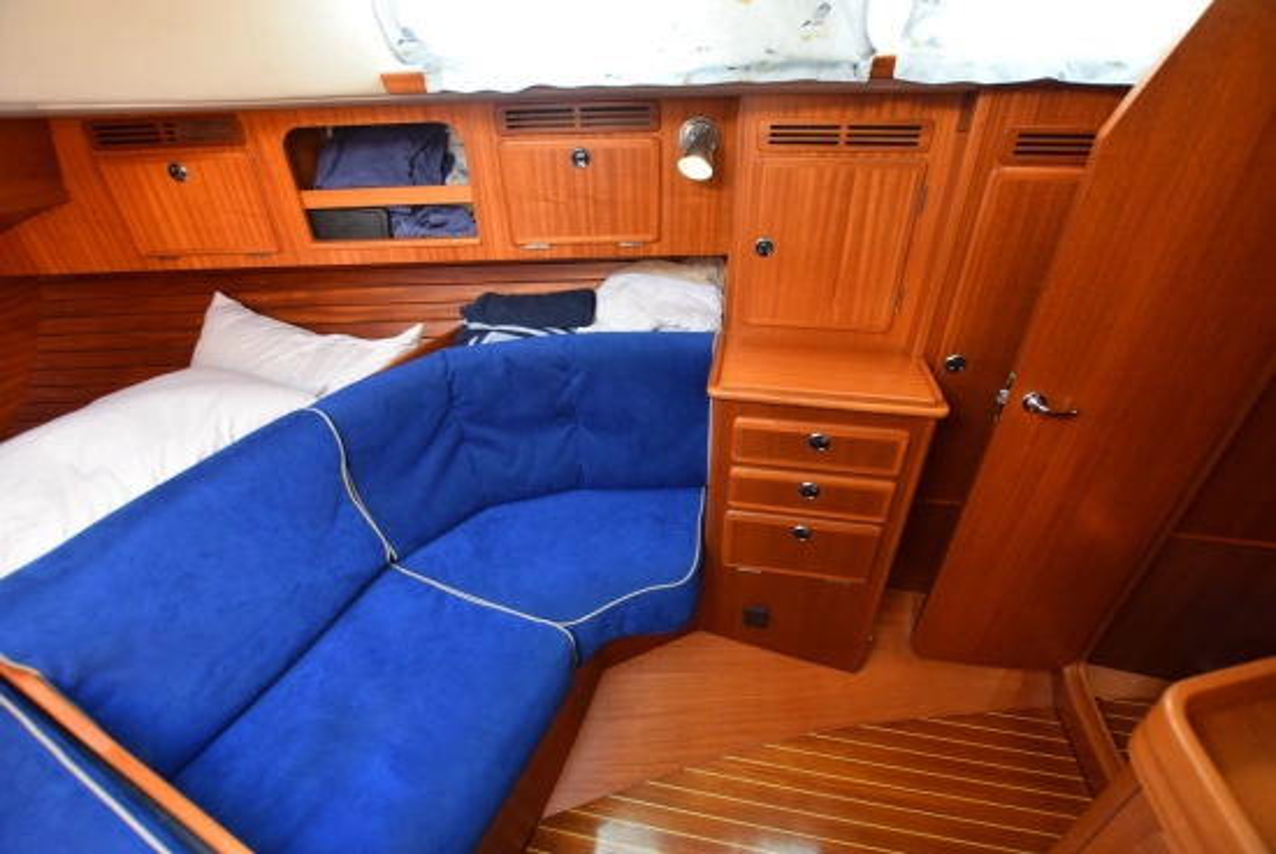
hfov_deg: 100.3
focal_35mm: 15
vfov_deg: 77.5
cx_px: 638
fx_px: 532
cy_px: 427
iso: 640
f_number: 4
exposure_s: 1/60
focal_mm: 10
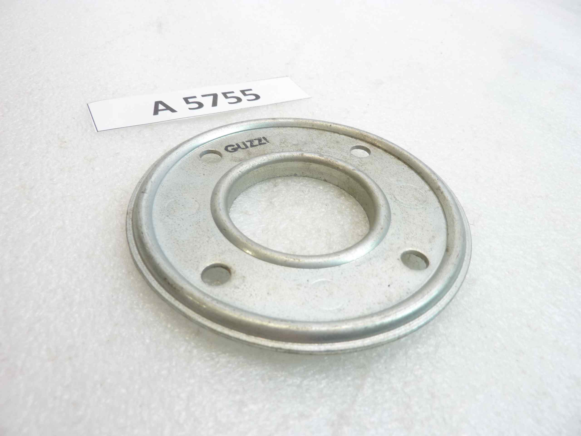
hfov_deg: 69.4
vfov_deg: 54.9
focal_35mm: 25
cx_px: 290
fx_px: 420
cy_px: 218
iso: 80
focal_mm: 4.1
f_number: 3.3
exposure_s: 1/20
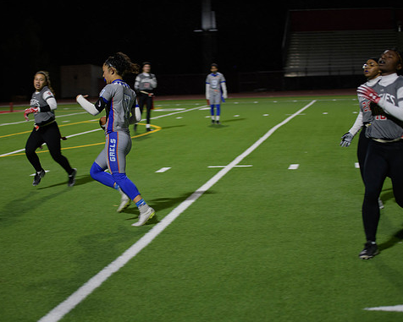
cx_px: 180
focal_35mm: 80
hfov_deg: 23.8
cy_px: 161
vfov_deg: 19.2
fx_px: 954
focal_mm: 70
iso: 560
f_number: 2.8
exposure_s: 1/200
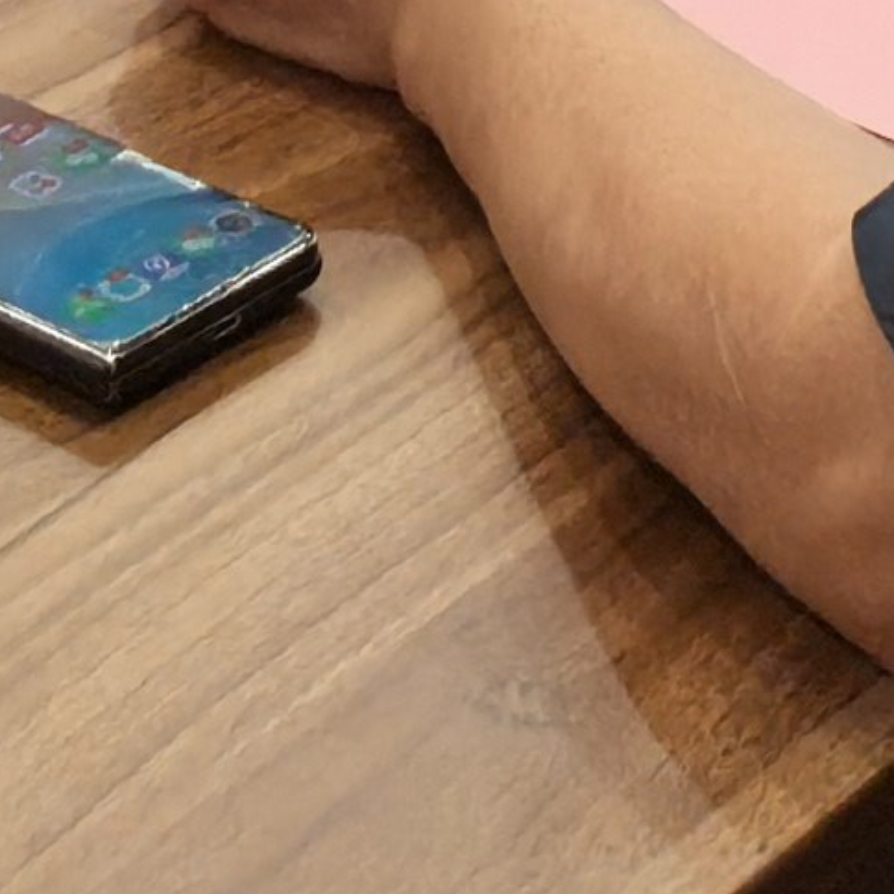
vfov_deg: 7.9
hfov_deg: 8.7
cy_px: -1420
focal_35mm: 202
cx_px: 525
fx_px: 5902
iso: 200
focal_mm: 6.98
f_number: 4
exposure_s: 1/100
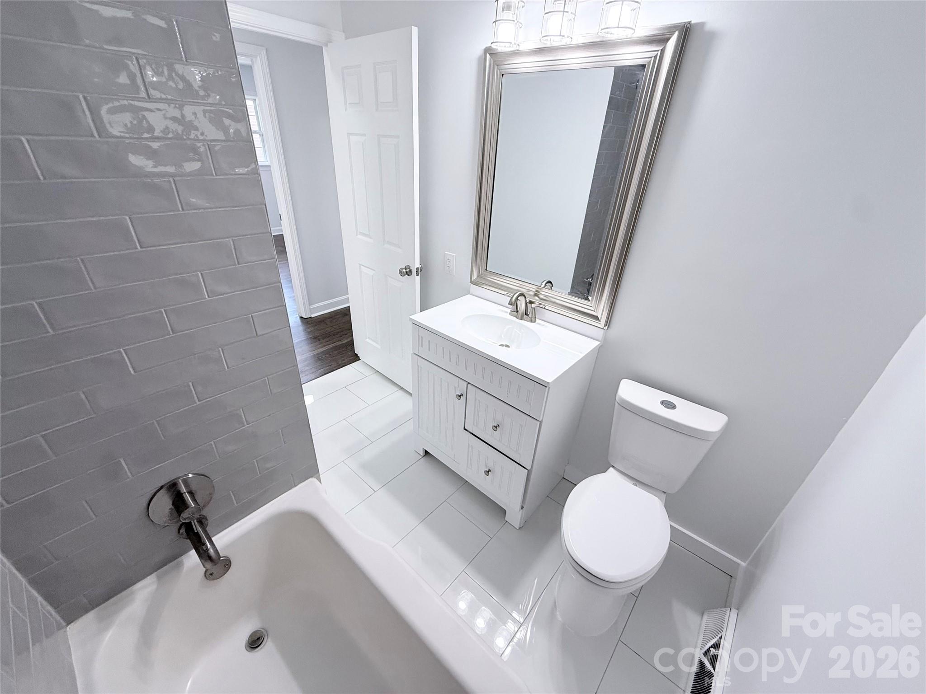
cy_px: 347
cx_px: 463
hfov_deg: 102.1
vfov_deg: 85.7
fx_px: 375
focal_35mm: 14
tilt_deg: -28.3
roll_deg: -2.2
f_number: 2.2
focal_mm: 2.22
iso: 160
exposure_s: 1/120
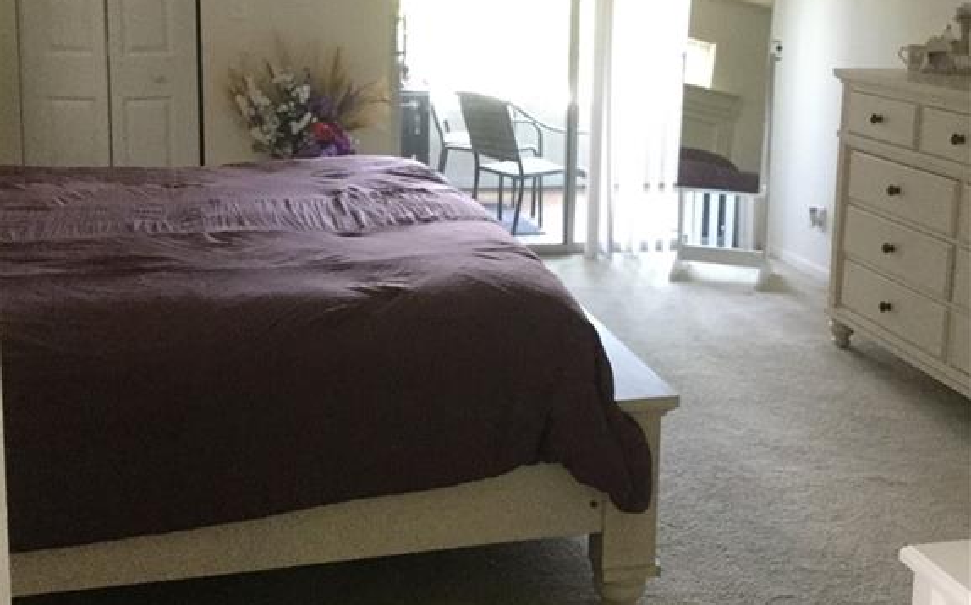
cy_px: 150
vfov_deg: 28.7
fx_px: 1164
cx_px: 486
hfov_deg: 45.3
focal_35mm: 44
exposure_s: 1/30
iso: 200
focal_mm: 3.3
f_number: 2.4
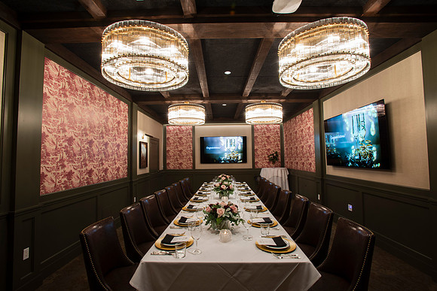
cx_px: 218
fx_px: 206
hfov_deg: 93.3
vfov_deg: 70.5
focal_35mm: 17
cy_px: 146
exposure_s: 5
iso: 200
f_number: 20
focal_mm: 17
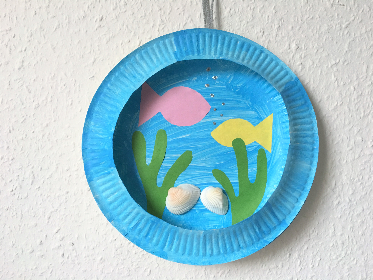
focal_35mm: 29
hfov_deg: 61.7
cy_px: 140
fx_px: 312
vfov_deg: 48.2
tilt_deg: -1.8
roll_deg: -4.3
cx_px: 186
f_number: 2.2
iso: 50
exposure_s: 1/33
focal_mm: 4.15
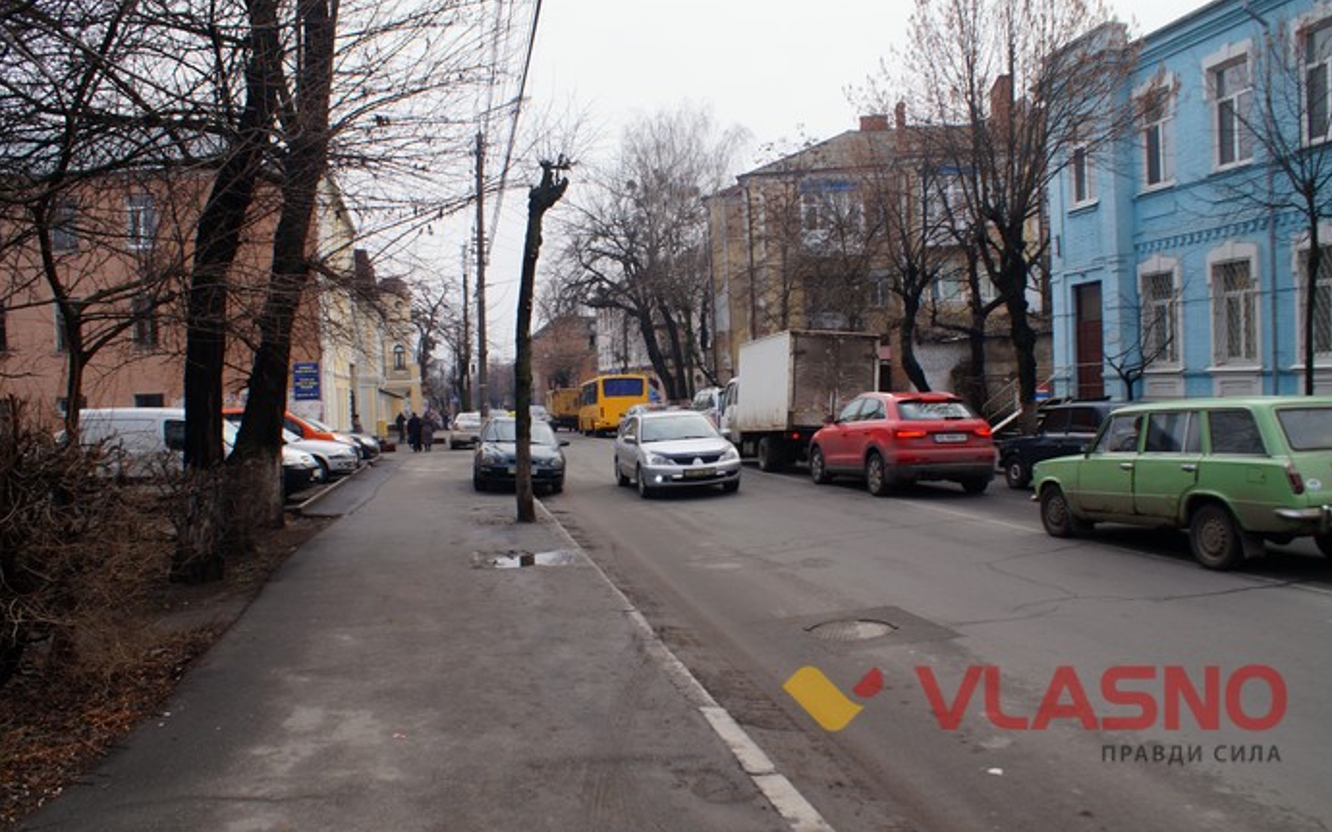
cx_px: 666
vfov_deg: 40.6
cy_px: 437
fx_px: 1125
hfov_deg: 61.2
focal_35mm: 31
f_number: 7.1
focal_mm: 20
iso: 100
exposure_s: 1/100
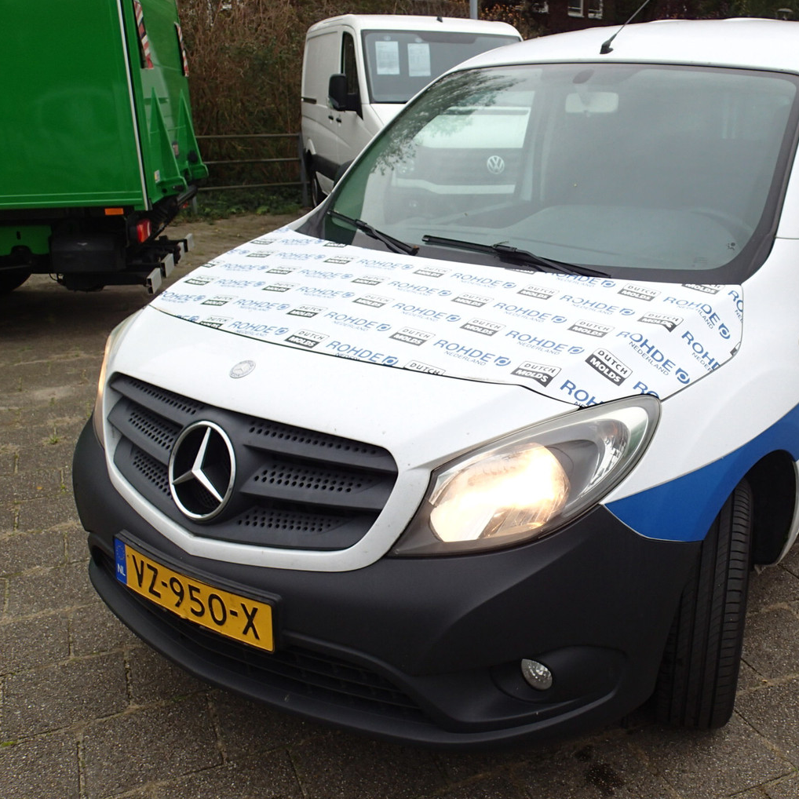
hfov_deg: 46.4
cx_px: 544
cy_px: 391
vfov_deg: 47.2
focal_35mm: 35
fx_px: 914
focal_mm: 5.14
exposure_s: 1/250
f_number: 3.2
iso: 100
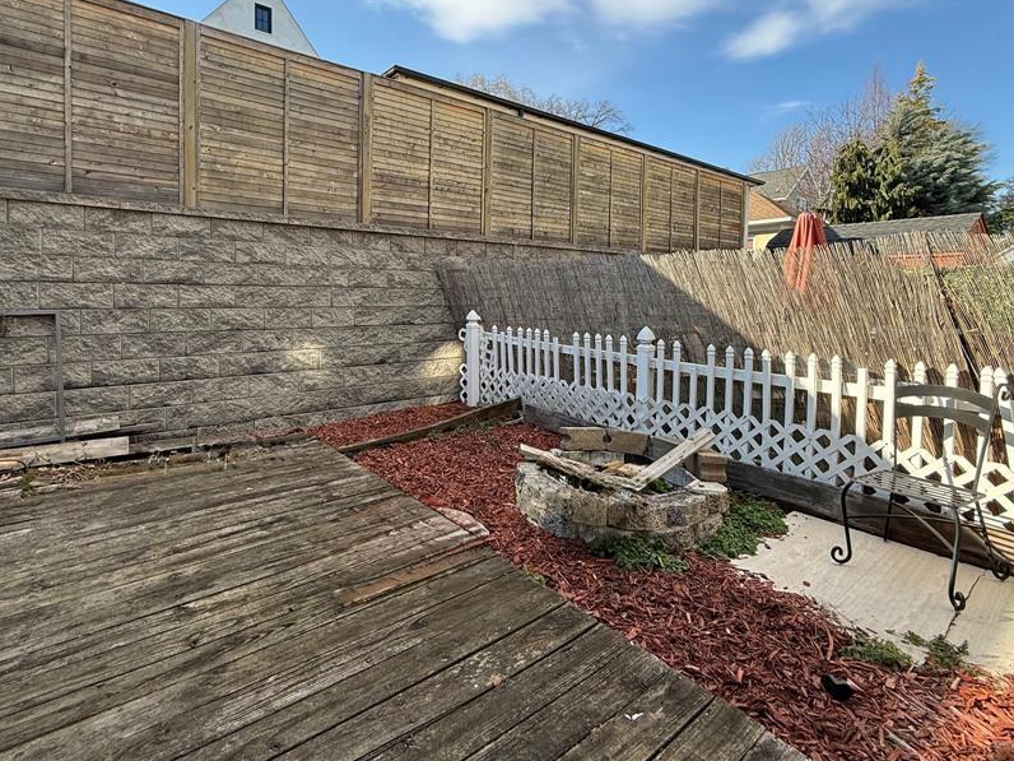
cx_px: 470
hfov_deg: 87.6
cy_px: 314
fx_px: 527
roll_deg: -0.7
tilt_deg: -1.2
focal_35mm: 18
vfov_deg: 71.0
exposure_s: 1/569
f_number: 2.2
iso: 64
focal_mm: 2.22
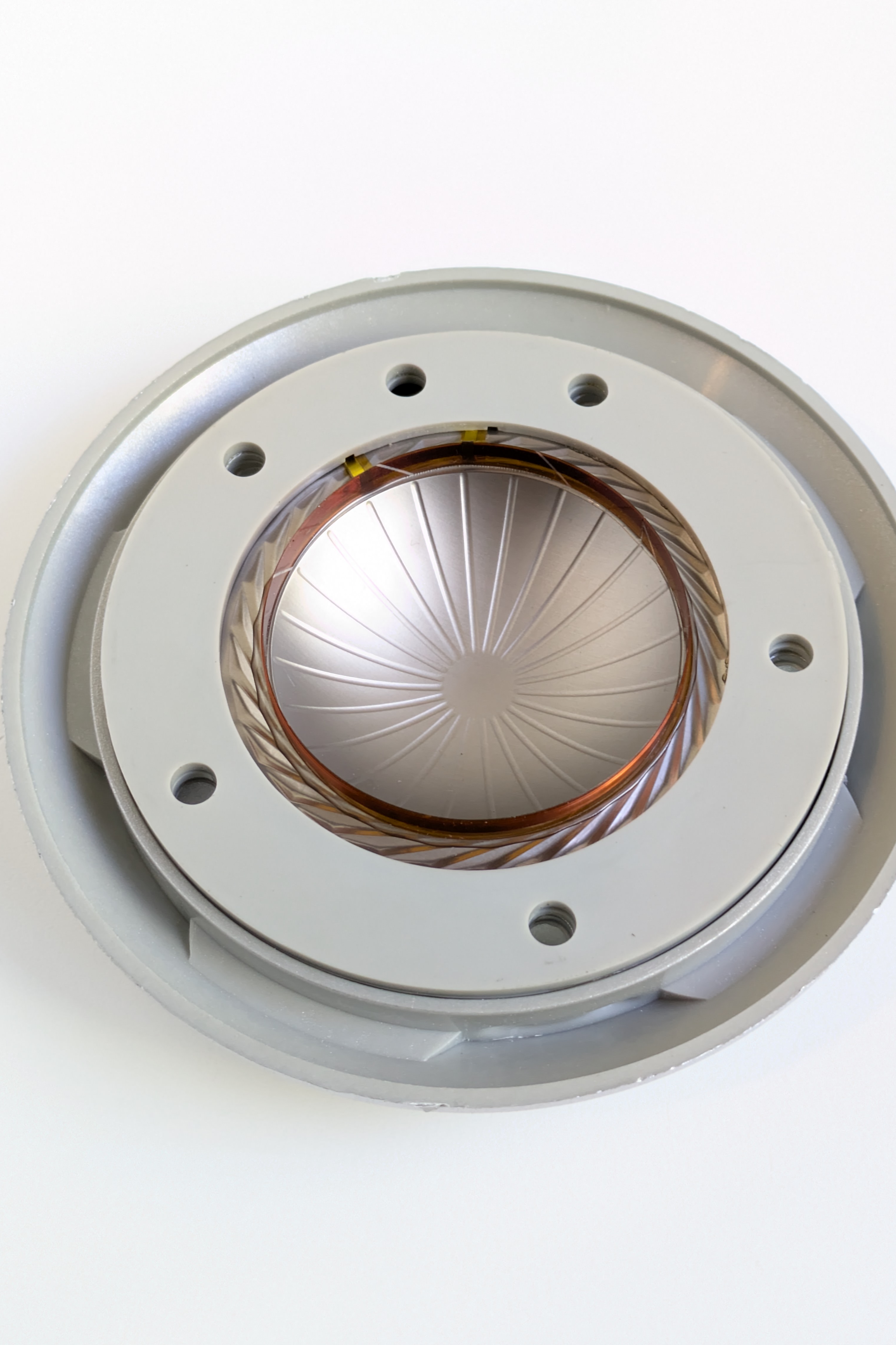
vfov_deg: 36.9
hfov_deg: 25.1
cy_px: 681
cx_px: 465
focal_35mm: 54
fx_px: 2016
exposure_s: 1/50
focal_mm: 5.43
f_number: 1.89
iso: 295
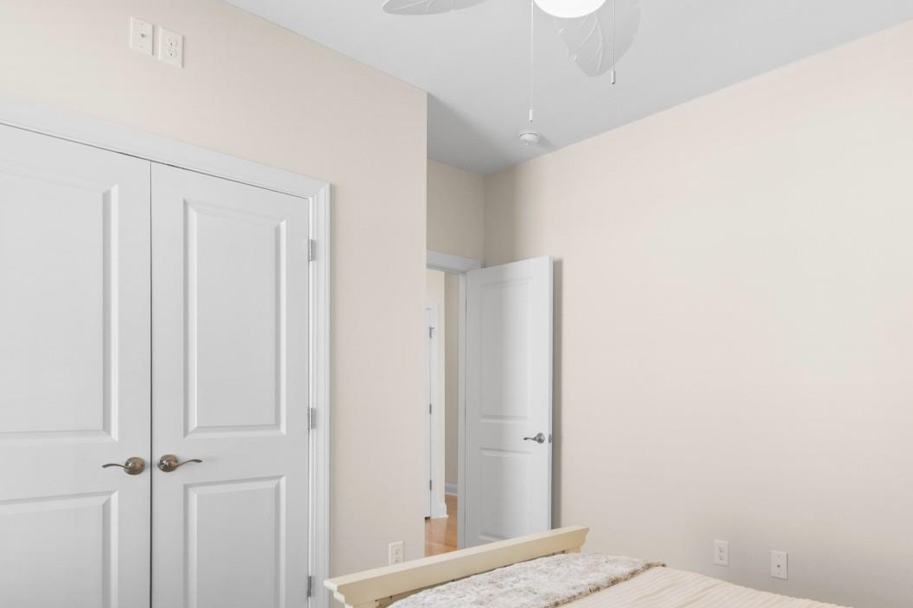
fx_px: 583
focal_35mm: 23
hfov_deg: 75.6
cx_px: 528
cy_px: 391
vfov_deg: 54.3
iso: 100
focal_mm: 10
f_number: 4.5
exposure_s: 1/8
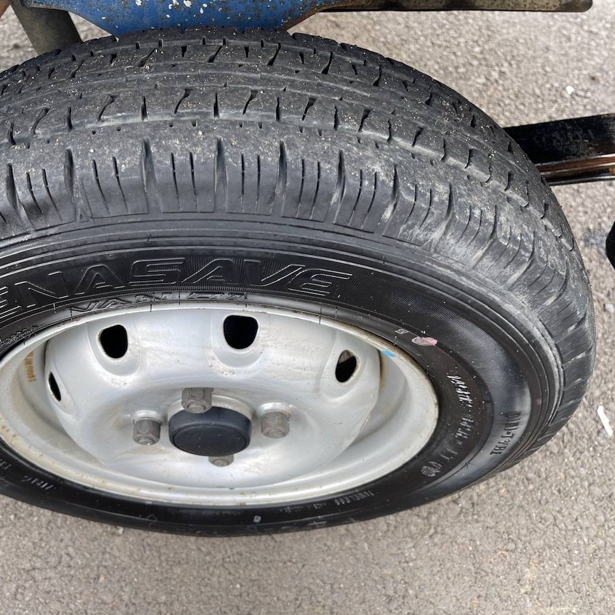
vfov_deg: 54.0
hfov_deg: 53.0
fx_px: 603
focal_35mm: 30
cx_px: 208
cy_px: 304
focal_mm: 5.1
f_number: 1.6
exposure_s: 1/156
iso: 32
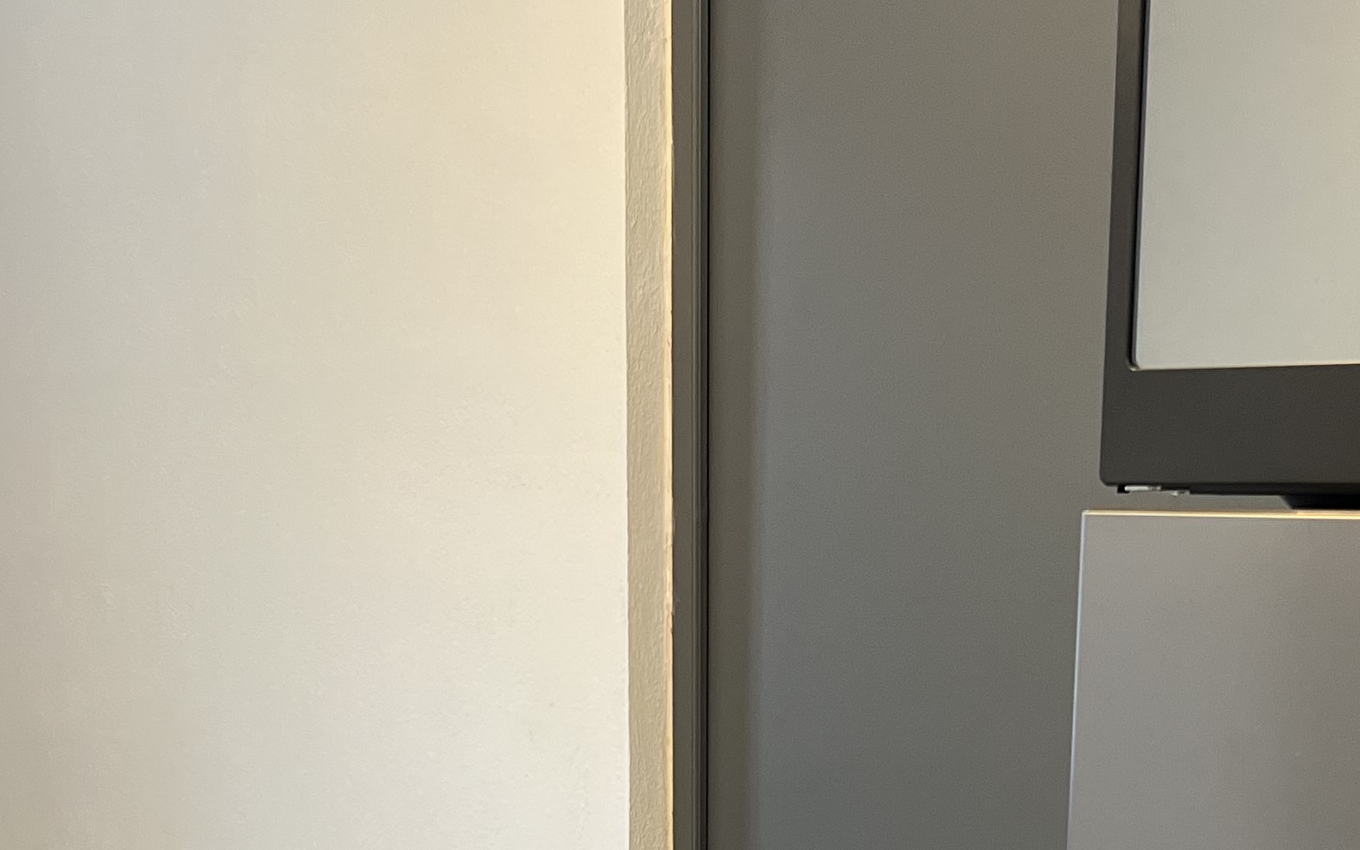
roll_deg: +0.4
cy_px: 1078
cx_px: 700
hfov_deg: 29.4
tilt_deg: -12.0
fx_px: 2595
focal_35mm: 70
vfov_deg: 17.5
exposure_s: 1/60
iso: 200
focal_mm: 5.7
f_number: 1.5
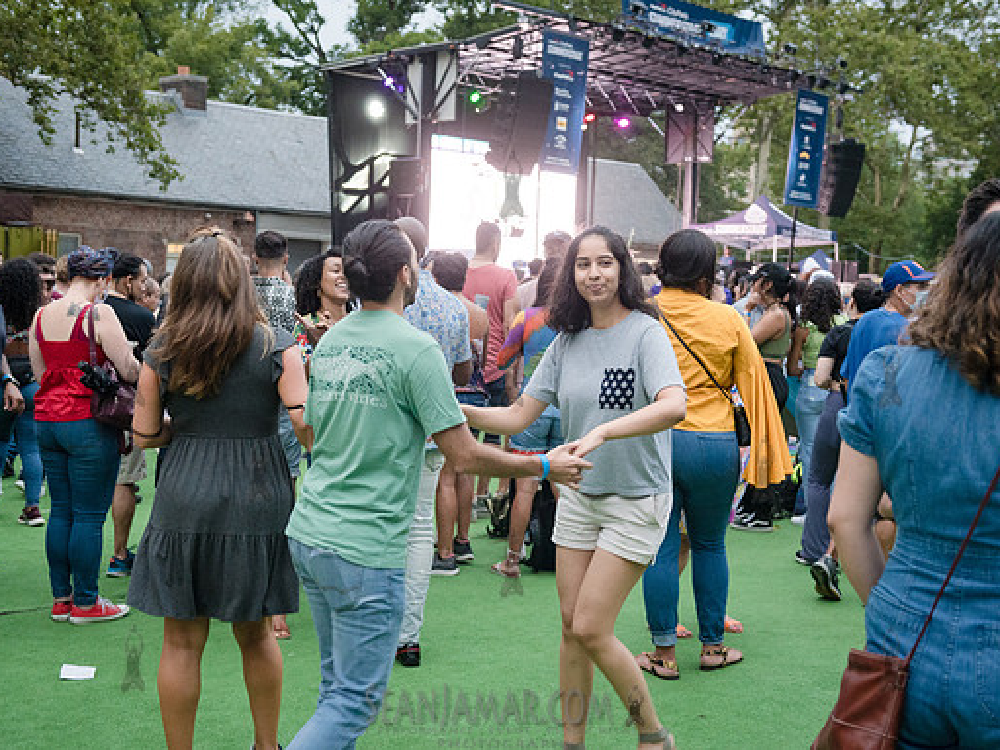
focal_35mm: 48
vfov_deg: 30.3
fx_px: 1386
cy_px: 373
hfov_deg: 39.7
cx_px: 511
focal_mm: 44
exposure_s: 1/125
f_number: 4
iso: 3200
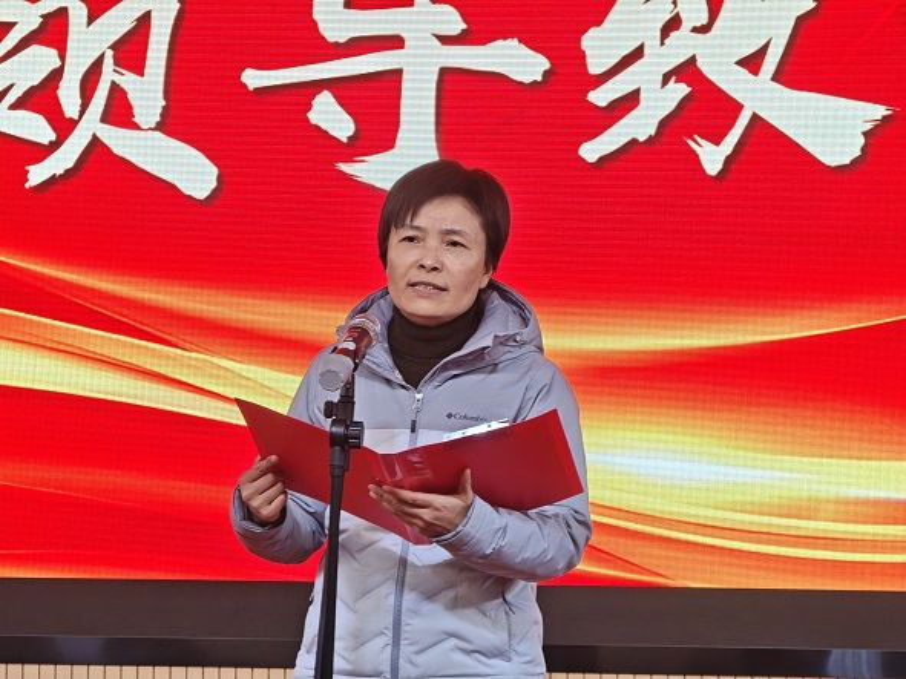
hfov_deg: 9.6
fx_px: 5391
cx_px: 453
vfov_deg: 7.2
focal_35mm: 206
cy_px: 340
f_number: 2.5
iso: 125
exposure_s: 1/100
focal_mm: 19.4
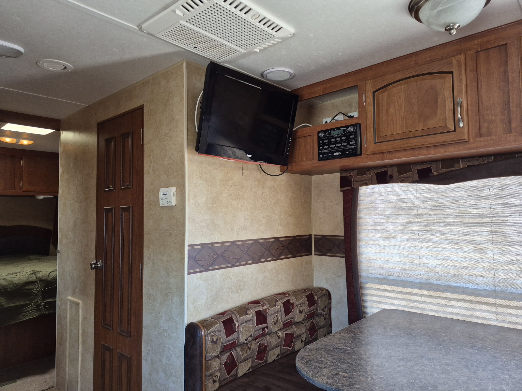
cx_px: 261
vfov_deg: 58.9
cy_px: 196
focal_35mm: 23
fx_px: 347
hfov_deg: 73.9
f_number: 1.8
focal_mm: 5.4
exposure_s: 1/120
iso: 200
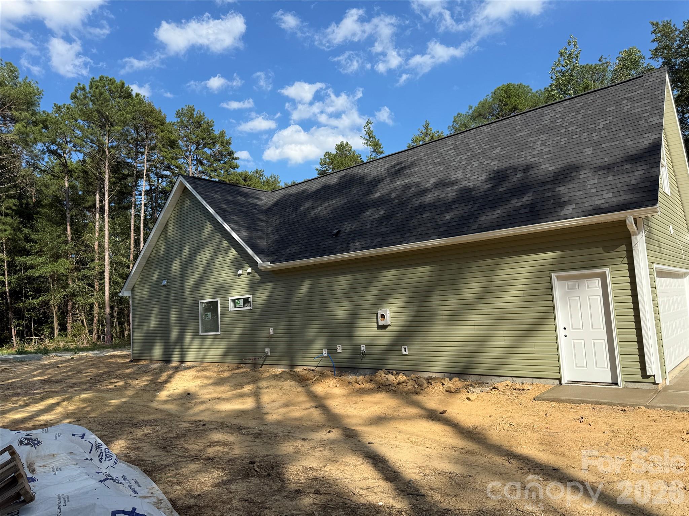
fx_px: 478
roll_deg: +2.4
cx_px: 344
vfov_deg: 56.8
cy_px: 258
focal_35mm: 24
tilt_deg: +6.0
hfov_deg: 71.6
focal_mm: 6.76
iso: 80
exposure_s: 1/3584
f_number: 1.78
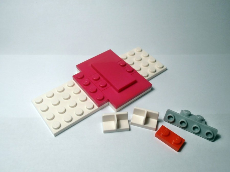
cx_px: 115
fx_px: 246
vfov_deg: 38.7
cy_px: 86
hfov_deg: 50.1
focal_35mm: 37
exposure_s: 1/80
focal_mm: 6.61
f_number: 3.9
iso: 80
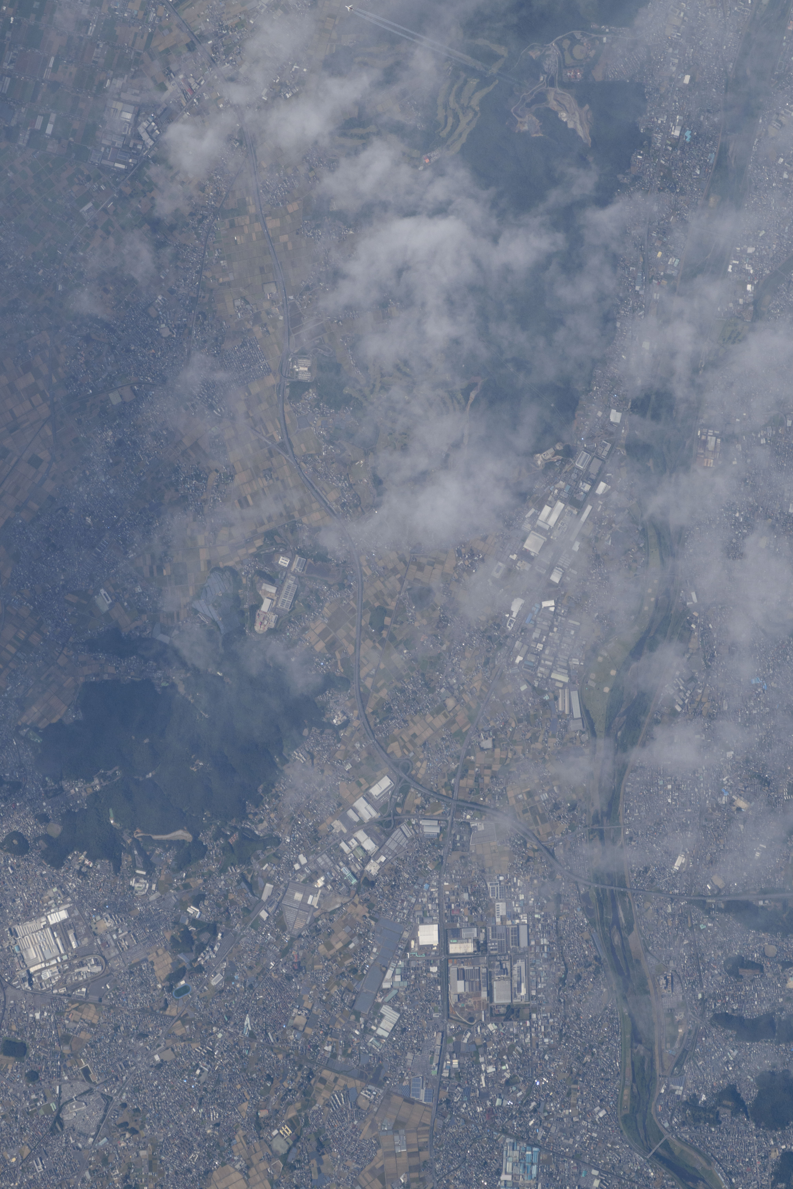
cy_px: 528
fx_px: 50489
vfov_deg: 1.4
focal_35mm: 1528
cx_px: 502
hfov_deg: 0.9
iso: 500
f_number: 10
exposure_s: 1/1600
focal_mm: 1120
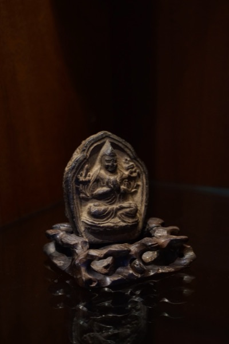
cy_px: 172
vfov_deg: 35.6
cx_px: 114
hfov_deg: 24.2
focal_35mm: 56
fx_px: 534
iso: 2000
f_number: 7.1
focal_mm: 56
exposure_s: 1/60
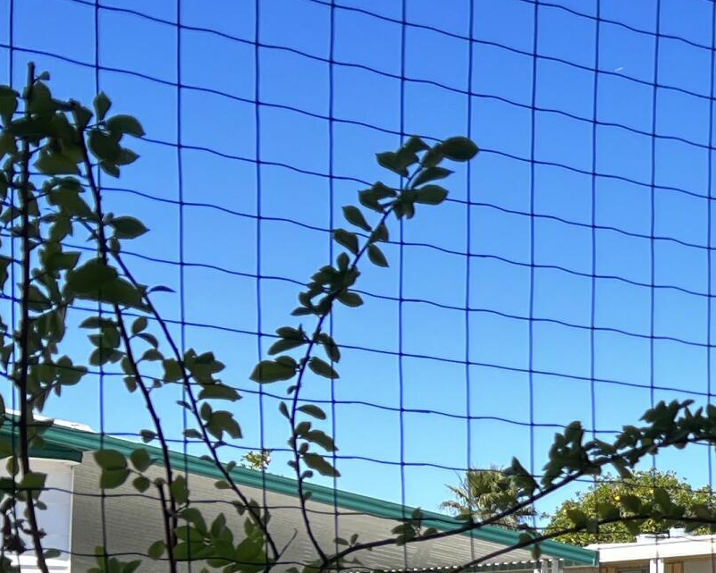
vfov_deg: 15.7
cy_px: 658
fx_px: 2013
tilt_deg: +1.7
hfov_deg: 17.1
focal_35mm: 95
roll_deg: -0.7
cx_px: 1225
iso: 50
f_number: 1.5
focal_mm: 5.7
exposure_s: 1/658
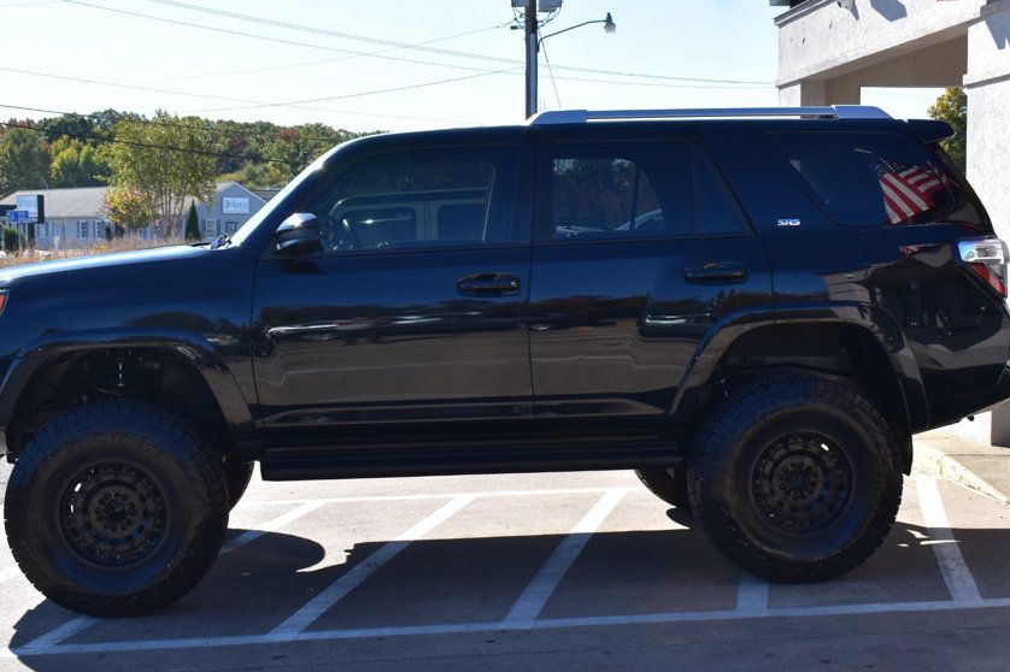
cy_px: 352
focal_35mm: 55
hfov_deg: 36.3
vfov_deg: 24.6
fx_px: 1542
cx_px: 511
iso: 400
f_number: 11
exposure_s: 1/400
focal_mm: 30
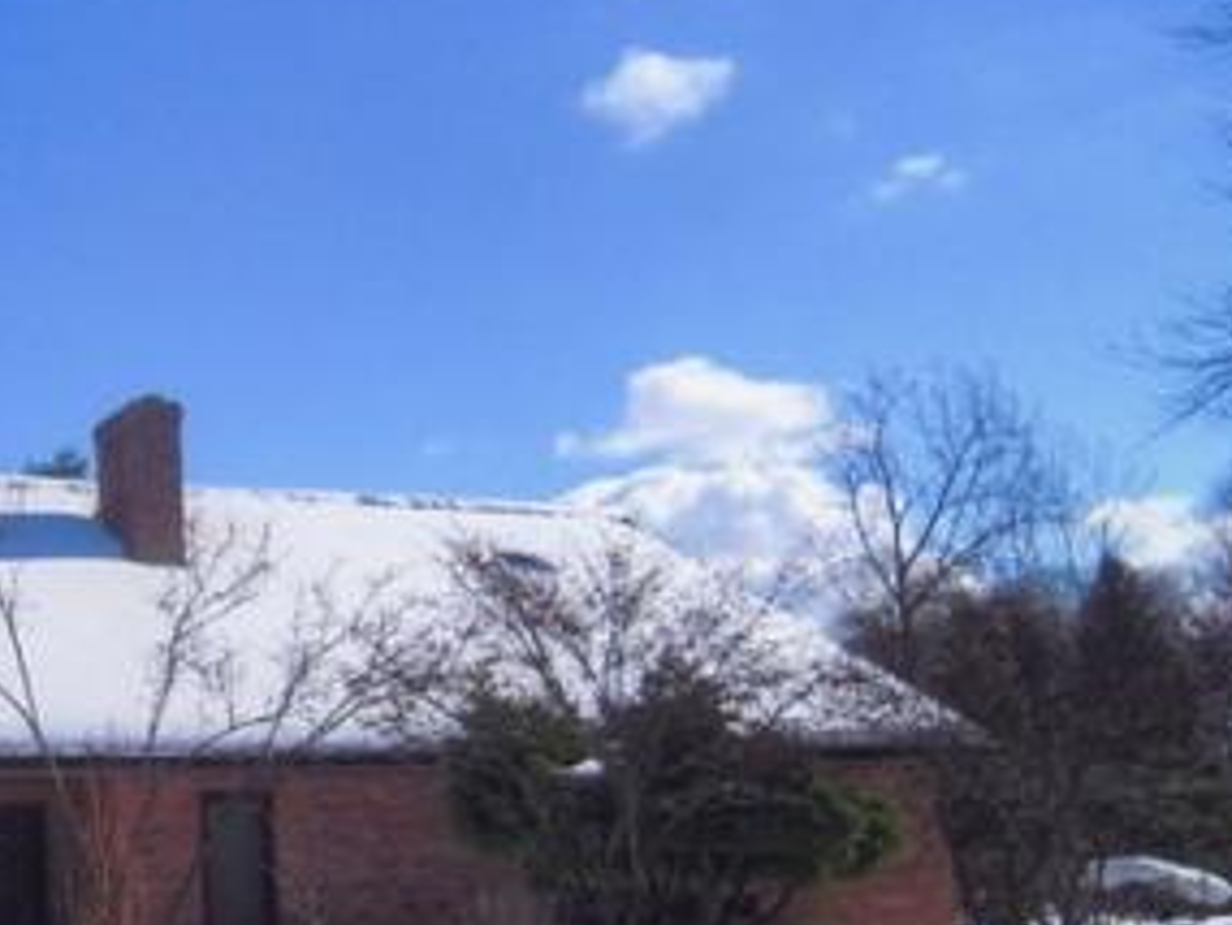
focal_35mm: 57
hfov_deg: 32.9
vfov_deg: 25.7
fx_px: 2030
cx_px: 268
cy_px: 532
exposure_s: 1/1250
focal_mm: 5
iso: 100
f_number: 5.4
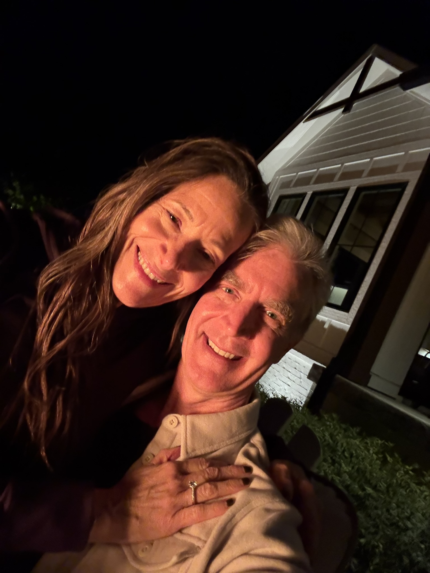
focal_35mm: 23
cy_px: 286
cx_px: 215
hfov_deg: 58.9
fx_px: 381
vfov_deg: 73.9
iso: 640
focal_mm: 2.69
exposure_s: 1/30
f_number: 1.9
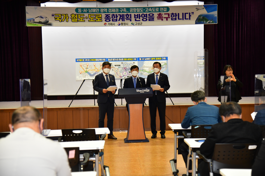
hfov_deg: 30.5
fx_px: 486
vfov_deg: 20.6
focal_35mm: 66
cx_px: 132
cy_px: 88
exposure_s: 1/250
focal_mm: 66
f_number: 4
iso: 2500
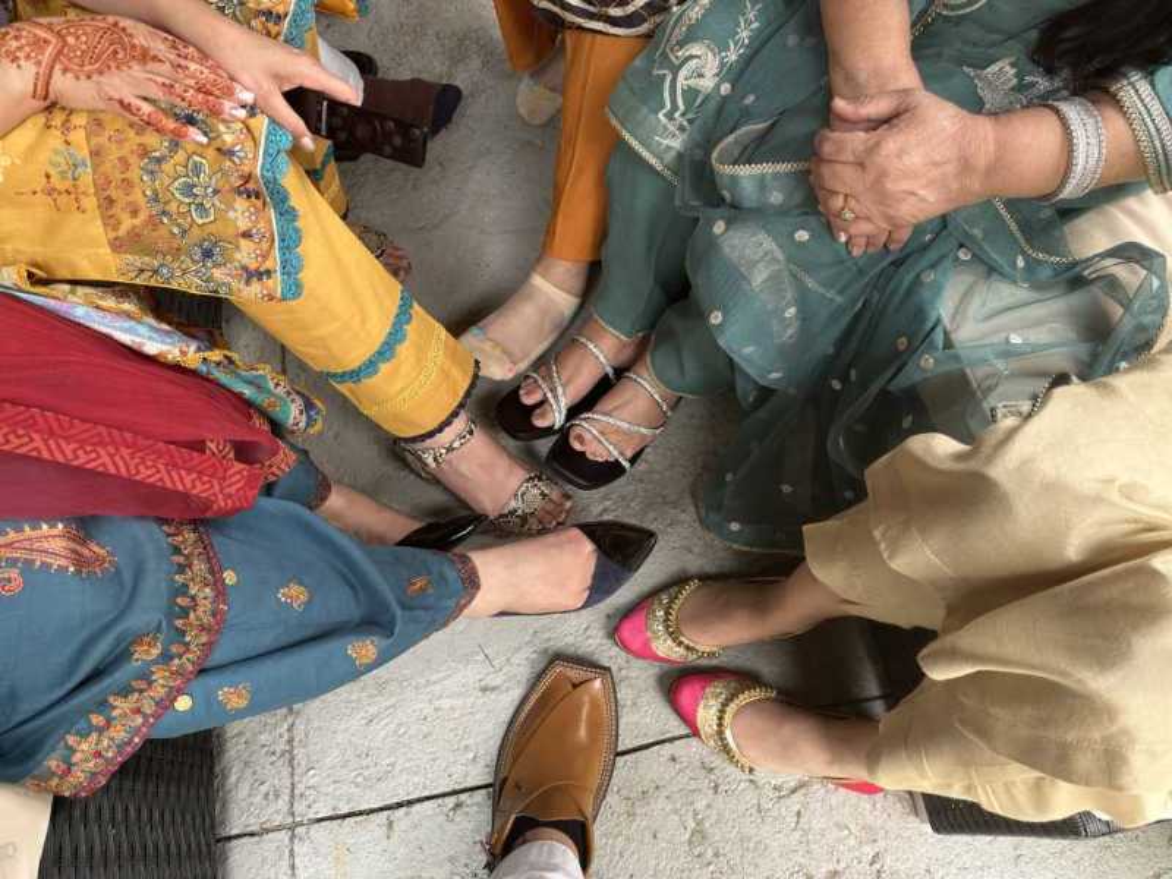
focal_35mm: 24
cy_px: 440
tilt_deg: -69.6
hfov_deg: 71.6
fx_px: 813
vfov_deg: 56.8
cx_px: 586
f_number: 1.78
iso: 64
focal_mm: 6.86
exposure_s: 1/121
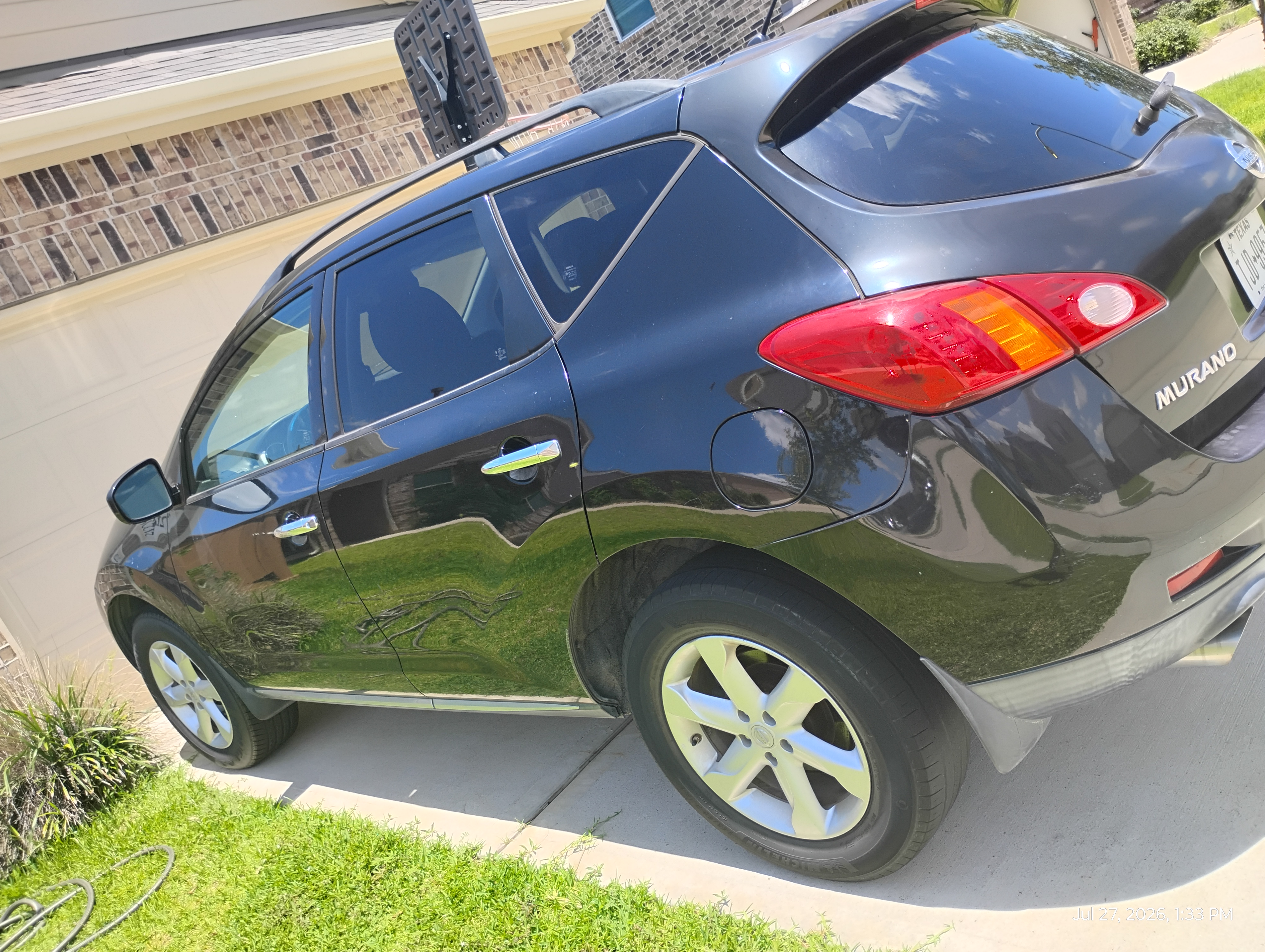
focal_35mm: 28
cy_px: 476
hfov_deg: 63.4
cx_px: 632
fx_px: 1025
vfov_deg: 49.9
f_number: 1.8
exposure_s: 1/296
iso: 100
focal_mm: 4.26
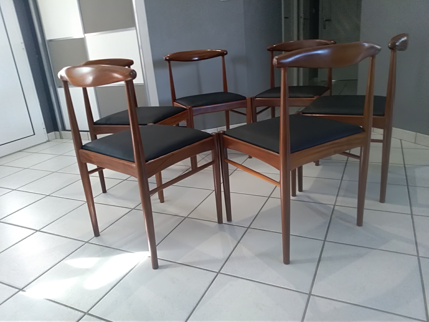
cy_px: 161
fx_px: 322
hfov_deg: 67.3
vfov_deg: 53.1
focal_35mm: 26
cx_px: 214
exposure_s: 1/33.3
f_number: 2
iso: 332
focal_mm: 3.54
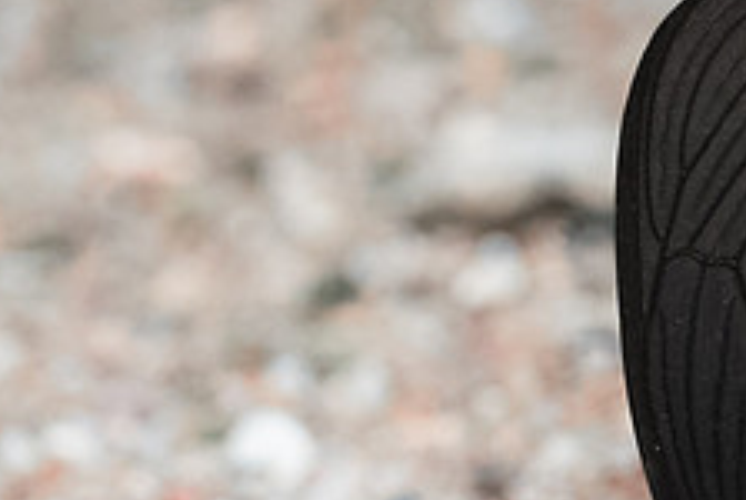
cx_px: 942
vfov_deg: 1.5
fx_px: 19463
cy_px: 679
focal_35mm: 938
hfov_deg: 2.2
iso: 1250
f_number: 9
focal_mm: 150
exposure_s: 1/500
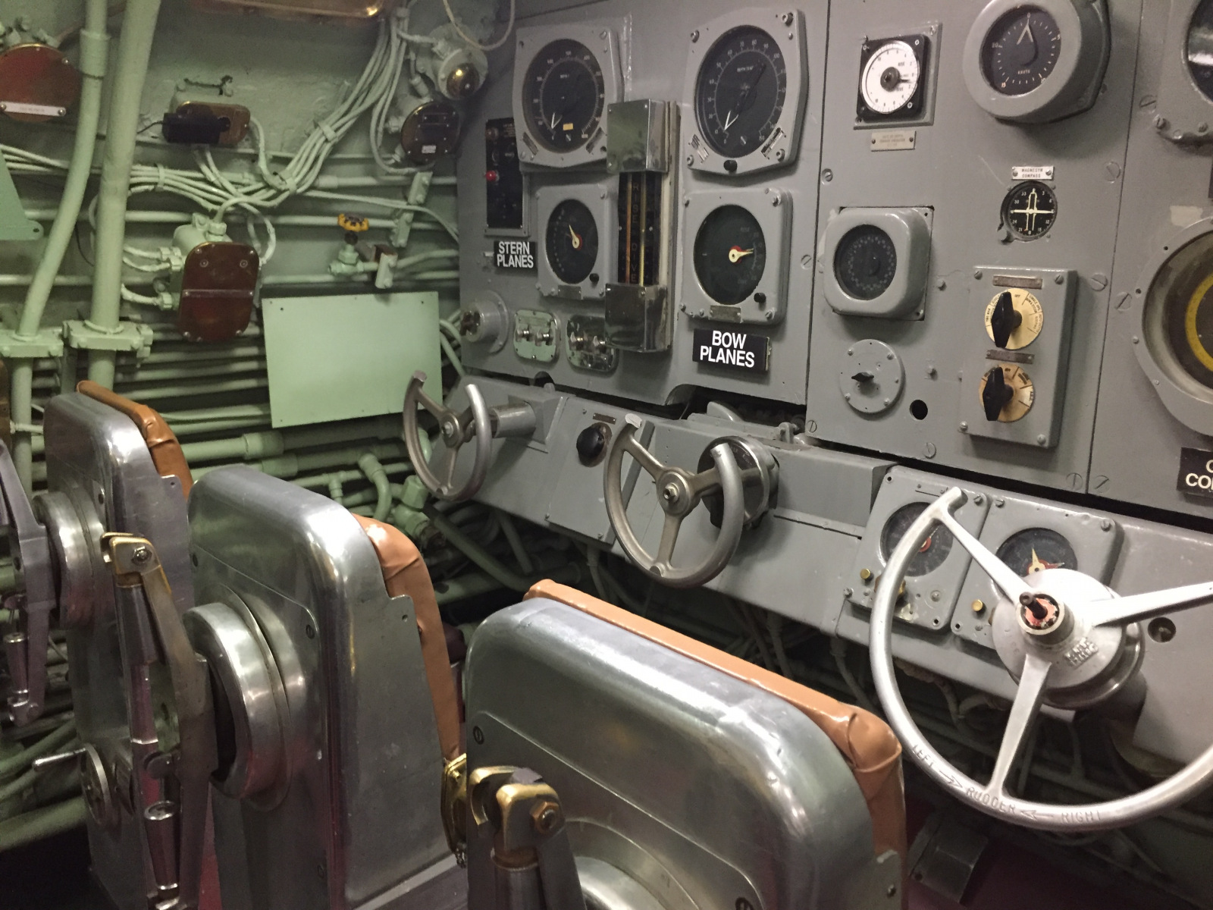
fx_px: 1016
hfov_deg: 61.7
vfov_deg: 48.2
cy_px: 455
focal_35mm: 29
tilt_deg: -13.5
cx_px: 606
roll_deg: -1.1
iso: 250
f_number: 2.2
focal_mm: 4.15
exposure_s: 1/15
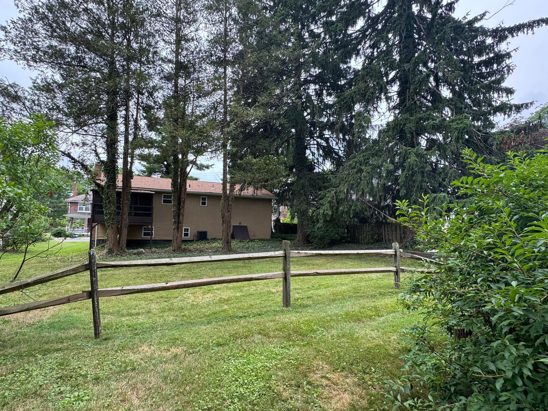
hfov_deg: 87.6
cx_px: 253
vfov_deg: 71.6
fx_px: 285
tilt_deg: +1.8
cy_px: 210
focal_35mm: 18
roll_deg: -1.8
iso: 40
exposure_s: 1/204
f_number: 2.2
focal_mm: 2.22
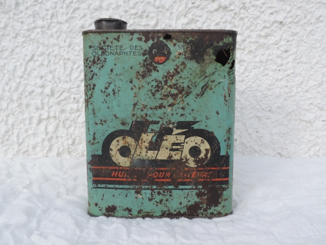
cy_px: 122
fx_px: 311
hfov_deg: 55.4
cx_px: 163
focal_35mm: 33
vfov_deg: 42.9
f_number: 3.2
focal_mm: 5.8
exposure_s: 1/200
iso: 80
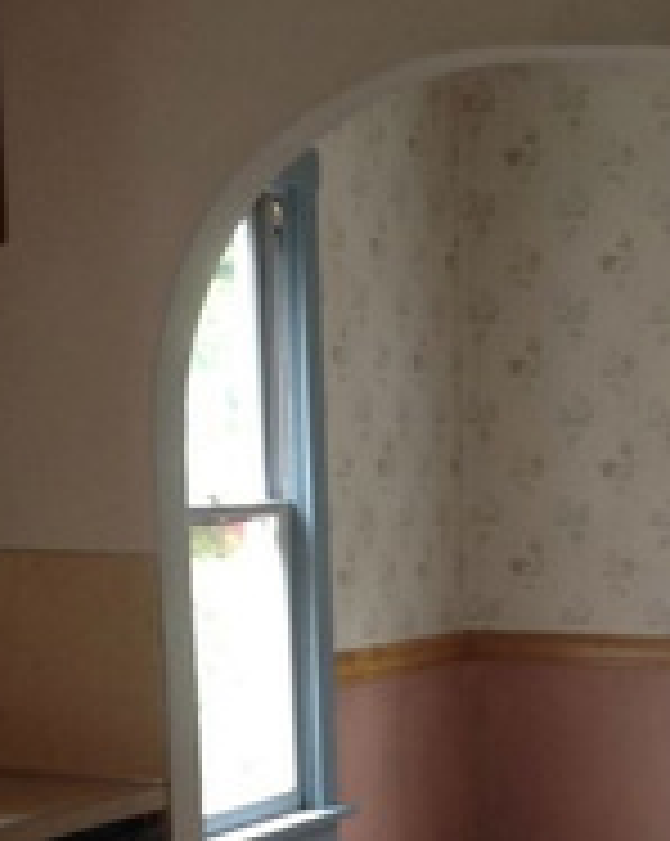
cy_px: 1061
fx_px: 2907
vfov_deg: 15.7
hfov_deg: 12.9
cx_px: 746
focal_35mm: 117
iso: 64
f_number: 2.4
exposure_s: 1/15
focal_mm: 4.28
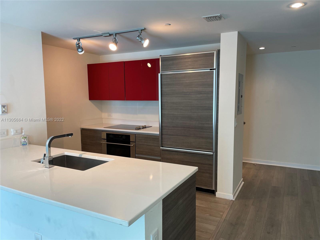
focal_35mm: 26
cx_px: 160
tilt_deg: -5.5
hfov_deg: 67.3
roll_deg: +0.4
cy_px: 120
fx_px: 240
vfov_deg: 53.1
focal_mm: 4.2
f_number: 1.6
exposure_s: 1/120
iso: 100
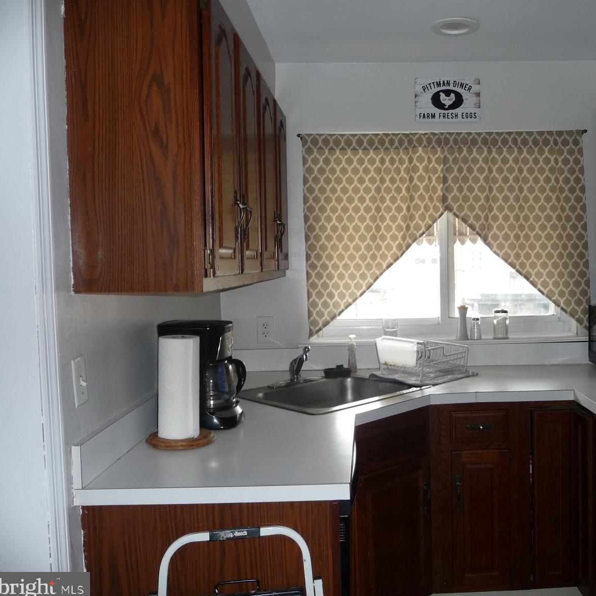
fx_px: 662
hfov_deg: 47.6
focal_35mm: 34
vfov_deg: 48.5
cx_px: 400
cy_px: 298
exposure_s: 1/30
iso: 100
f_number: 3.3
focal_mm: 4.7
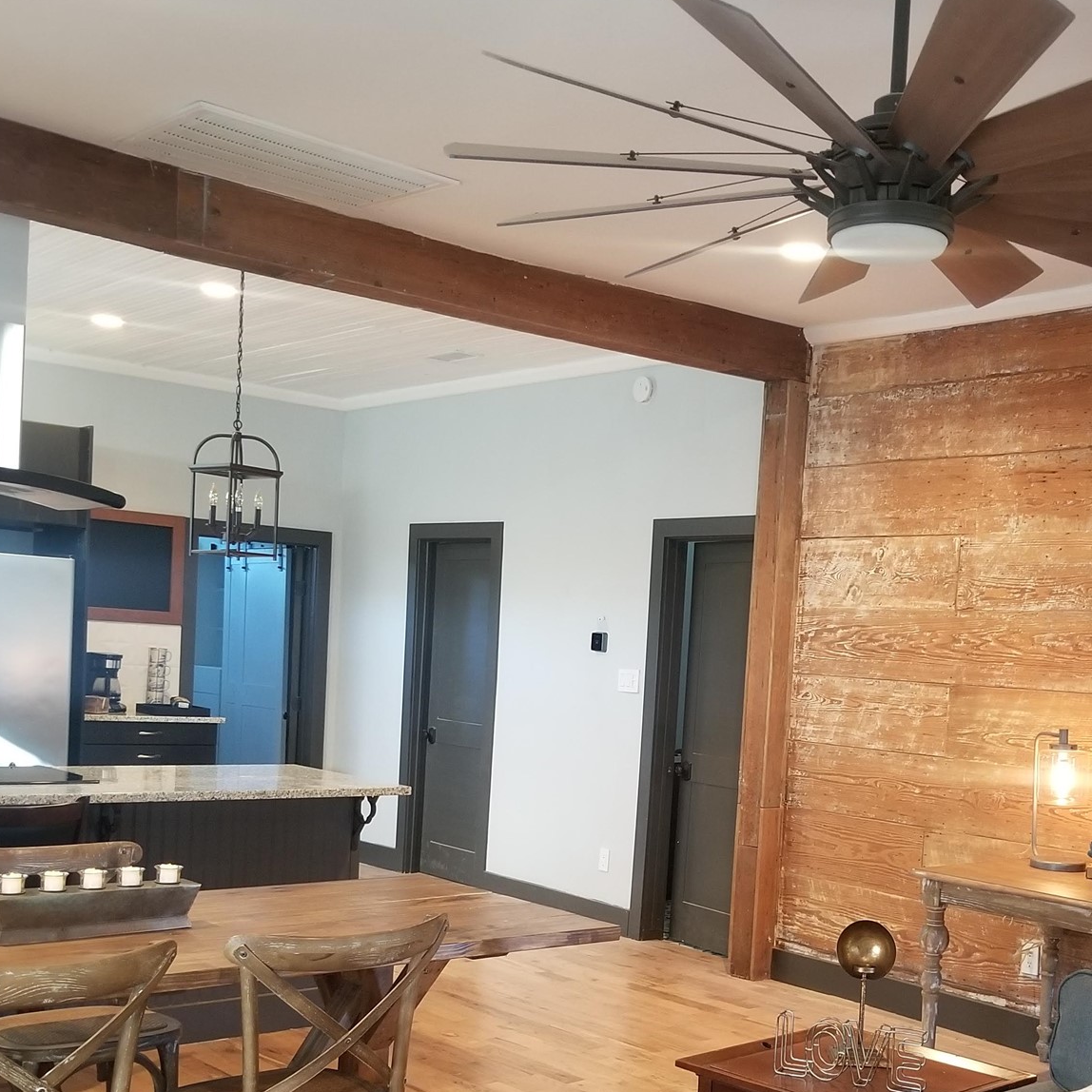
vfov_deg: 40.4
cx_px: 734
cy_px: 724
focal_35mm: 41
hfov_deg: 40.4
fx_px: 1463
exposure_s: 1/20
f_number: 1.7
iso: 200
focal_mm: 4.25
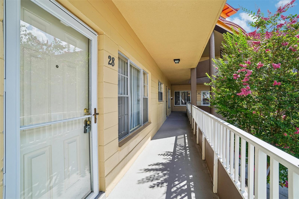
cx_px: 150
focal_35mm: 15
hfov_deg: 100.4
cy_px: 100
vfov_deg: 77.3
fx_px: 125
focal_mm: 10
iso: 100
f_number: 8
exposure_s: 1/90
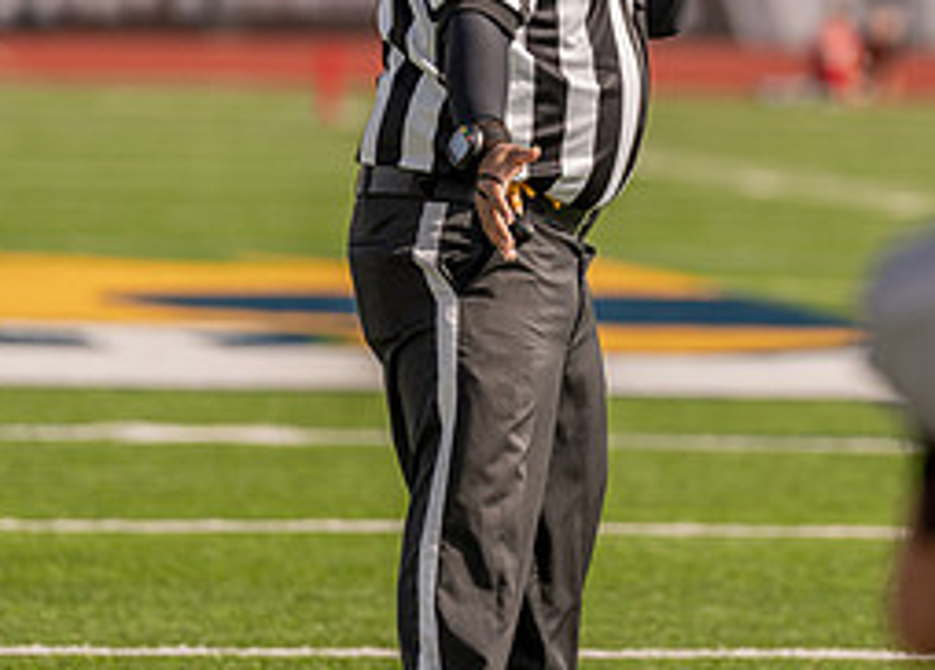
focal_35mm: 488
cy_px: 136
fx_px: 12973
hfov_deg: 4.1
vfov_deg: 3.0
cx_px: 541
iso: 100
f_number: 2.8
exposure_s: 1/2500
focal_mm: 200
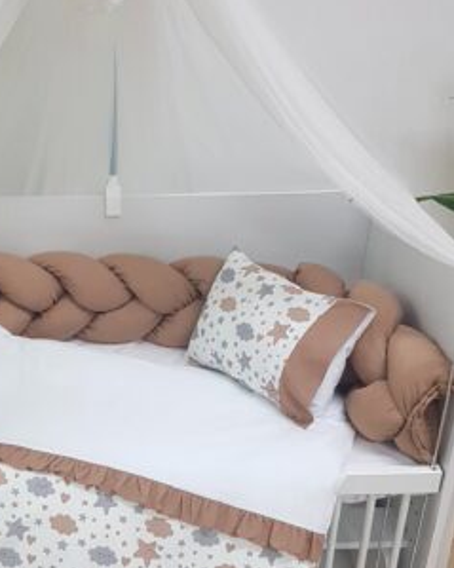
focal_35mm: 51
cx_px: 125
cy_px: 378
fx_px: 857
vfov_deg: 36.3
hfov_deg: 29.3
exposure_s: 1/25
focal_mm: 4.3
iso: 160
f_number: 1.7
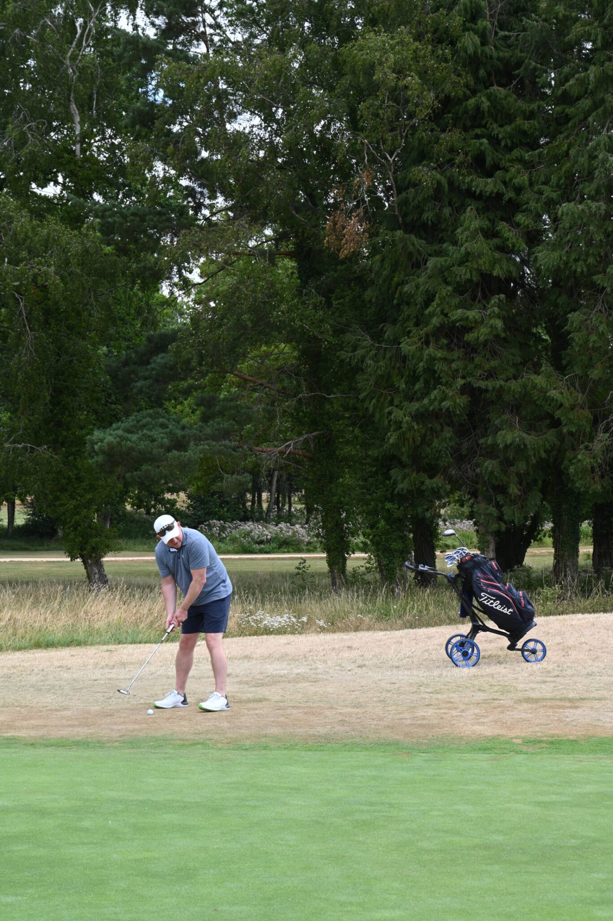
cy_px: 460
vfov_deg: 28.9
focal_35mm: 70
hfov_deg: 19.4
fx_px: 1790
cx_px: 306
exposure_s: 1/100
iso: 200
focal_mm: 70
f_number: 13
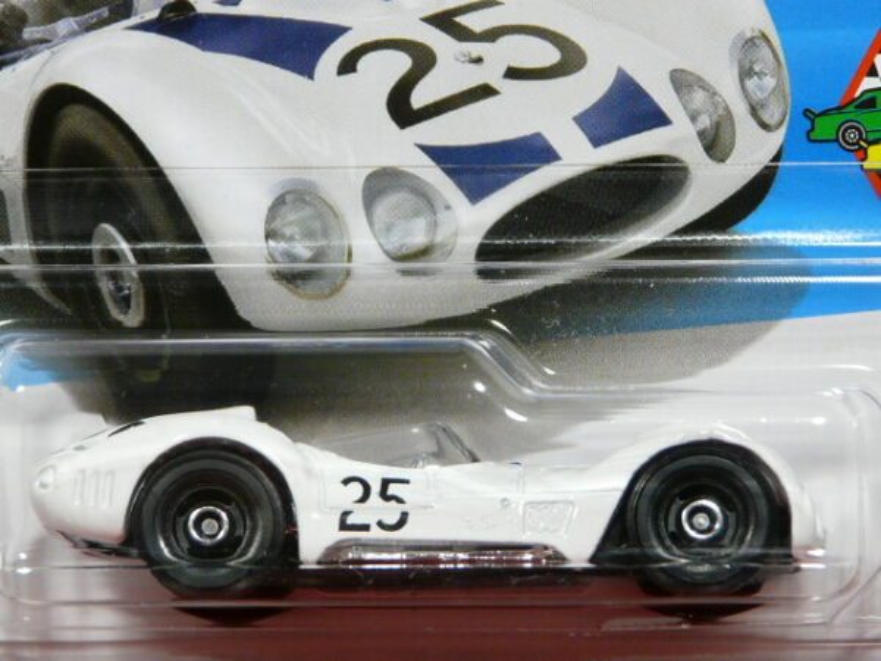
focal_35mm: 174
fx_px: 4428
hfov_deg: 11.4
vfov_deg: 8.5
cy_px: 330
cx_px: 440
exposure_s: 1/50
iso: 160
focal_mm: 18
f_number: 3.6
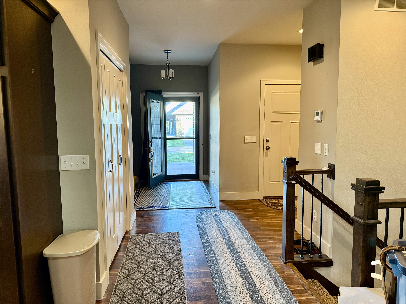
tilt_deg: -5.9
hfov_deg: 71.6
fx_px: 281
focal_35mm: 24
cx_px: 203
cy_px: 152
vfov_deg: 56.8
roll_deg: +0.4
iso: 200
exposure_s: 1/60
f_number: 1.78
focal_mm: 6.76
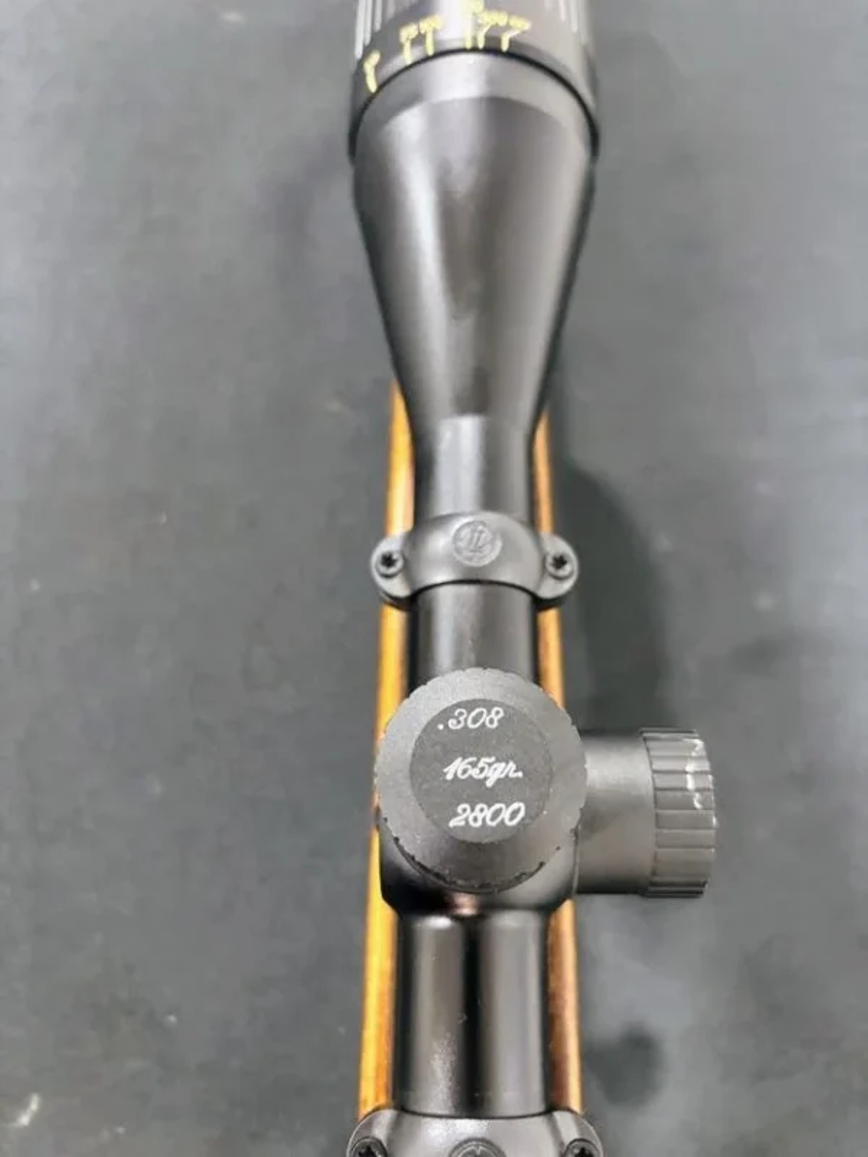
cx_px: 434
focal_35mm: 26
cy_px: 578
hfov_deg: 53.1
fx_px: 869
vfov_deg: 67.3
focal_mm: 5.96
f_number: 1.6
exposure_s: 1/30
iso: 640
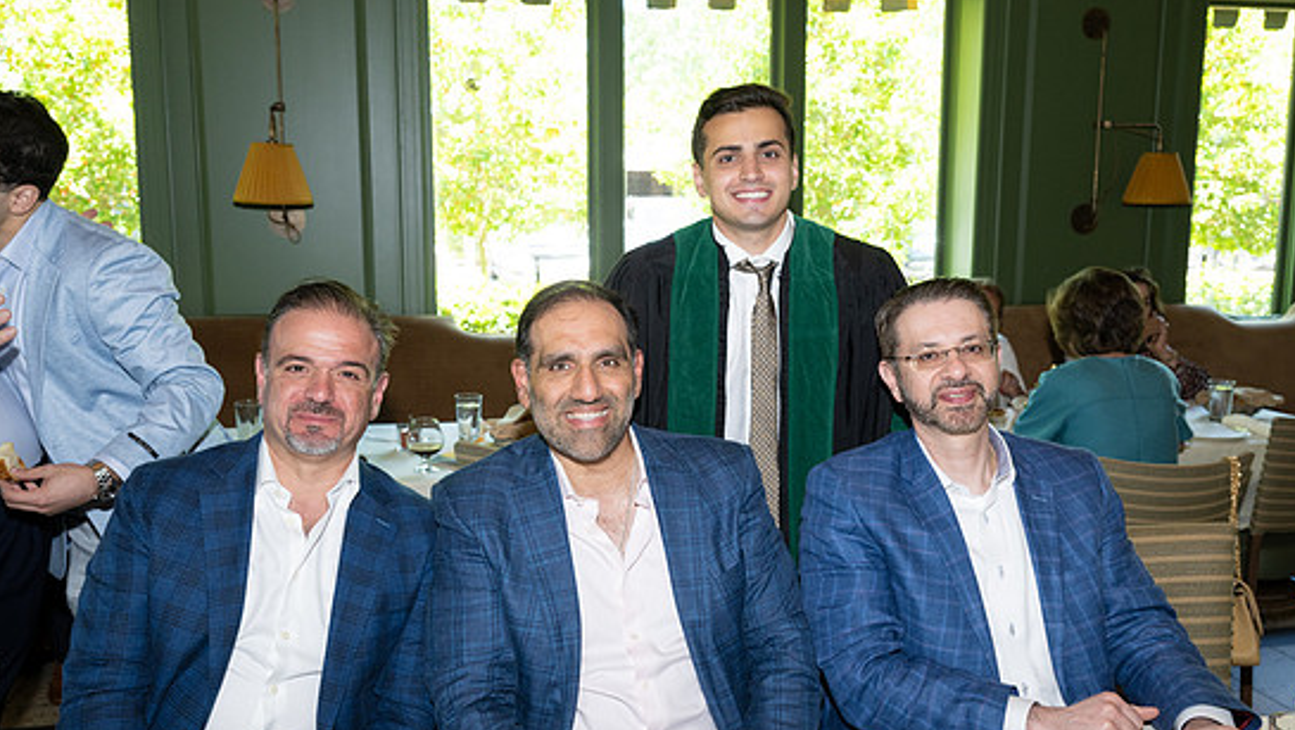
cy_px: 403
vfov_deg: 34.7
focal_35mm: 34
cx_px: 646
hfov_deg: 58.0
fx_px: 1168
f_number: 5.6
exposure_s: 1/80
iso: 800
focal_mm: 30.5
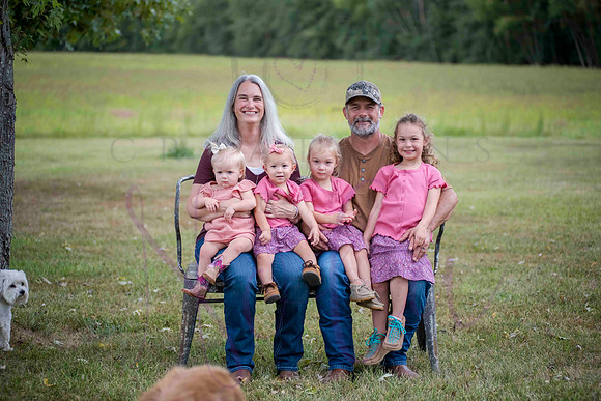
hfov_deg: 25.4
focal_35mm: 80
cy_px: 200
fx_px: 1336
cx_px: 300
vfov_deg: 17.1
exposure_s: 1/640
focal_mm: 80
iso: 400
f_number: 2.8
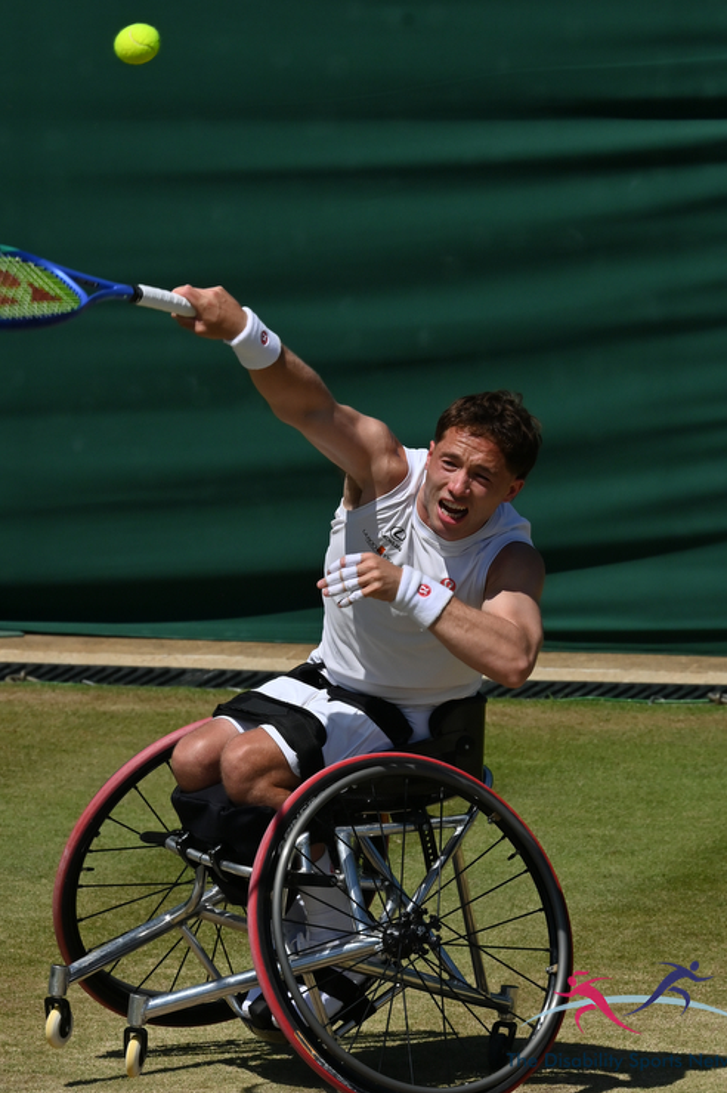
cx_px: 356
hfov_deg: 2.0
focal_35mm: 690
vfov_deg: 3.0
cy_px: 599
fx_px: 20919
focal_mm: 400
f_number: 10
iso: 320
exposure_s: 1/2000
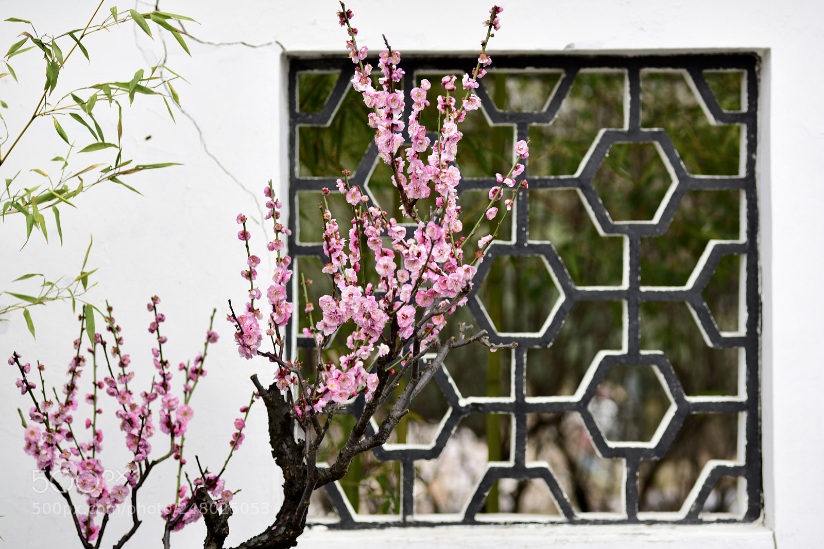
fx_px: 2289
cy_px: 274
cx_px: 412
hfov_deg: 20.4
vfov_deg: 13.7
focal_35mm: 100
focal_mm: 100
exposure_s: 1/100
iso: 64
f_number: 4
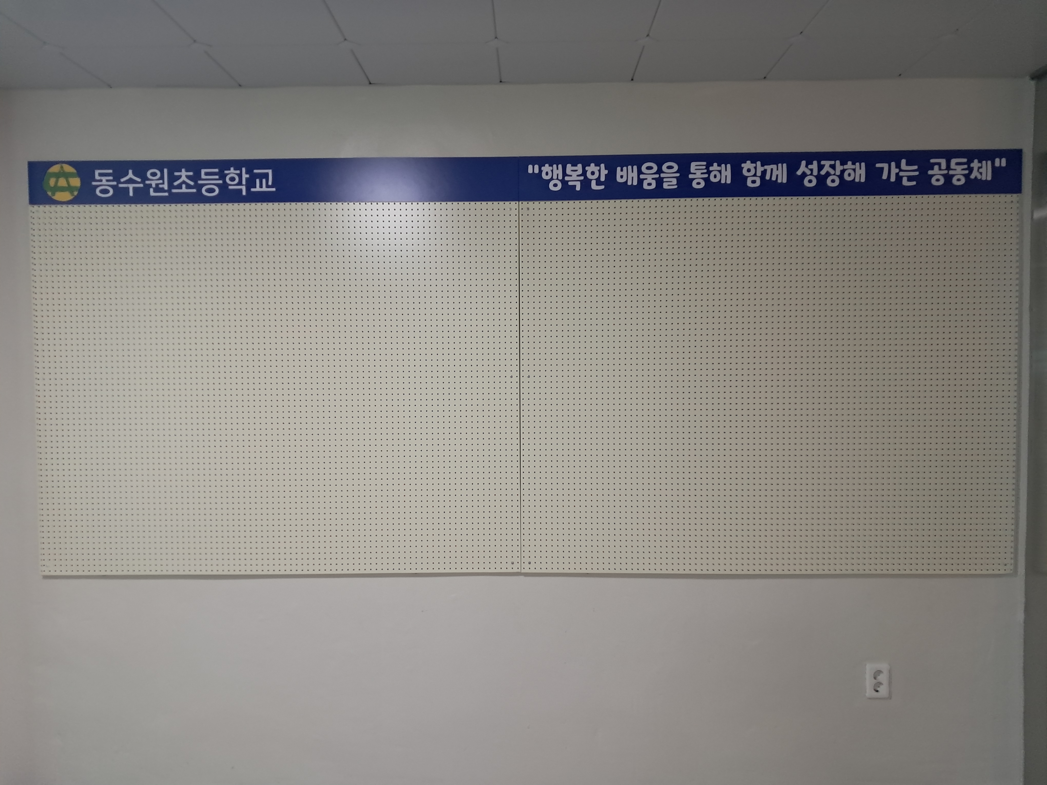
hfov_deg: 65.3
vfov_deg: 51.4
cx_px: 524
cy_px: 392
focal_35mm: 27
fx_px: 817
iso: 250
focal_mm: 4
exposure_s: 1/60
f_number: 1.8
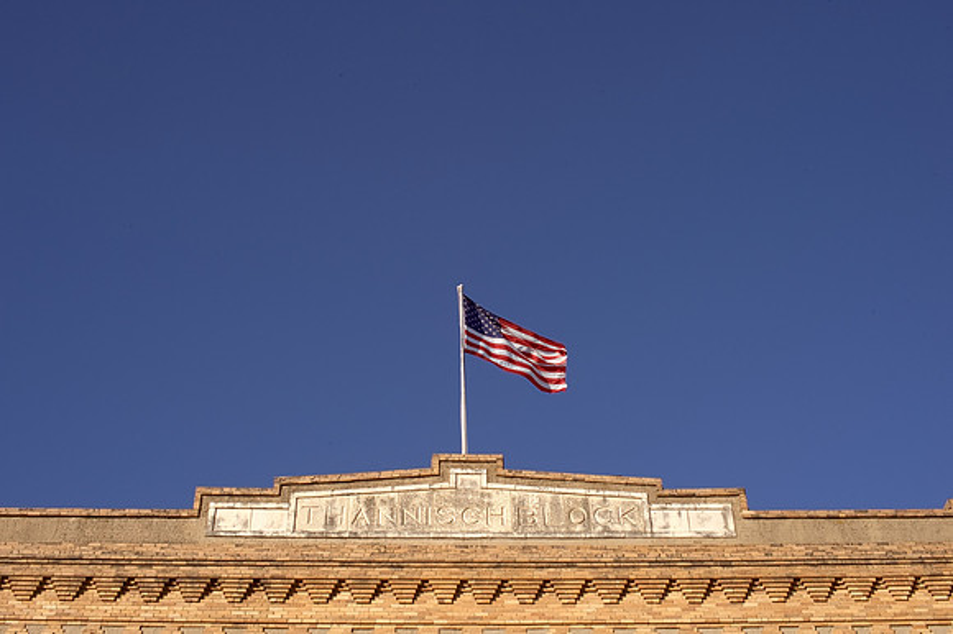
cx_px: 476
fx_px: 1323
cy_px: 317
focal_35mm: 50
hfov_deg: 39.6
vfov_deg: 27.0
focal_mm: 50
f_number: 16
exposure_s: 1/160
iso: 400
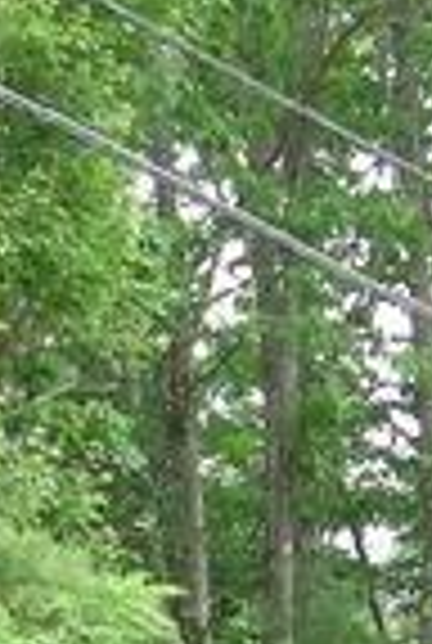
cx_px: -158
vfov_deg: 12.2
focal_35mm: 167
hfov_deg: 8.1
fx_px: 2991
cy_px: 558
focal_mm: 7.5
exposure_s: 1/61.7
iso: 64
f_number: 3.4
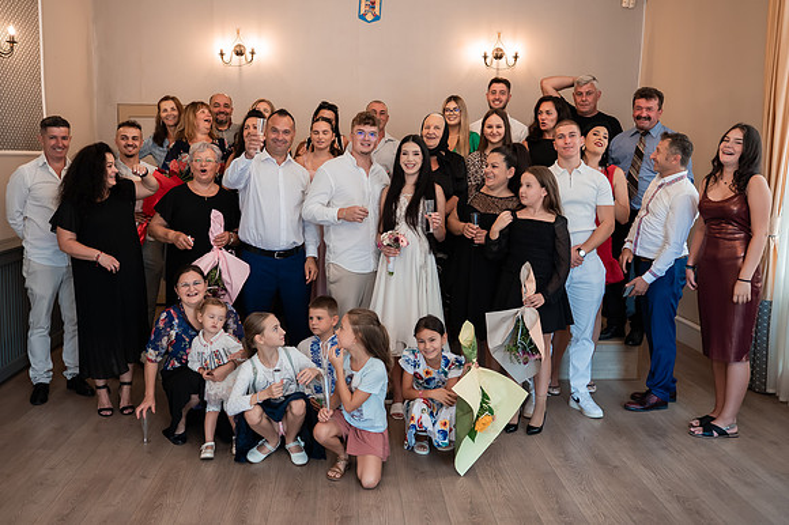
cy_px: 252
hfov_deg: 55.9
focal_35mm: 34
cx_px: 361
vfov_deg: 39.0
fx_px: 742
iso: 1600
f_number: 2.8
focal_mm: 28
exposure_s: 1/200
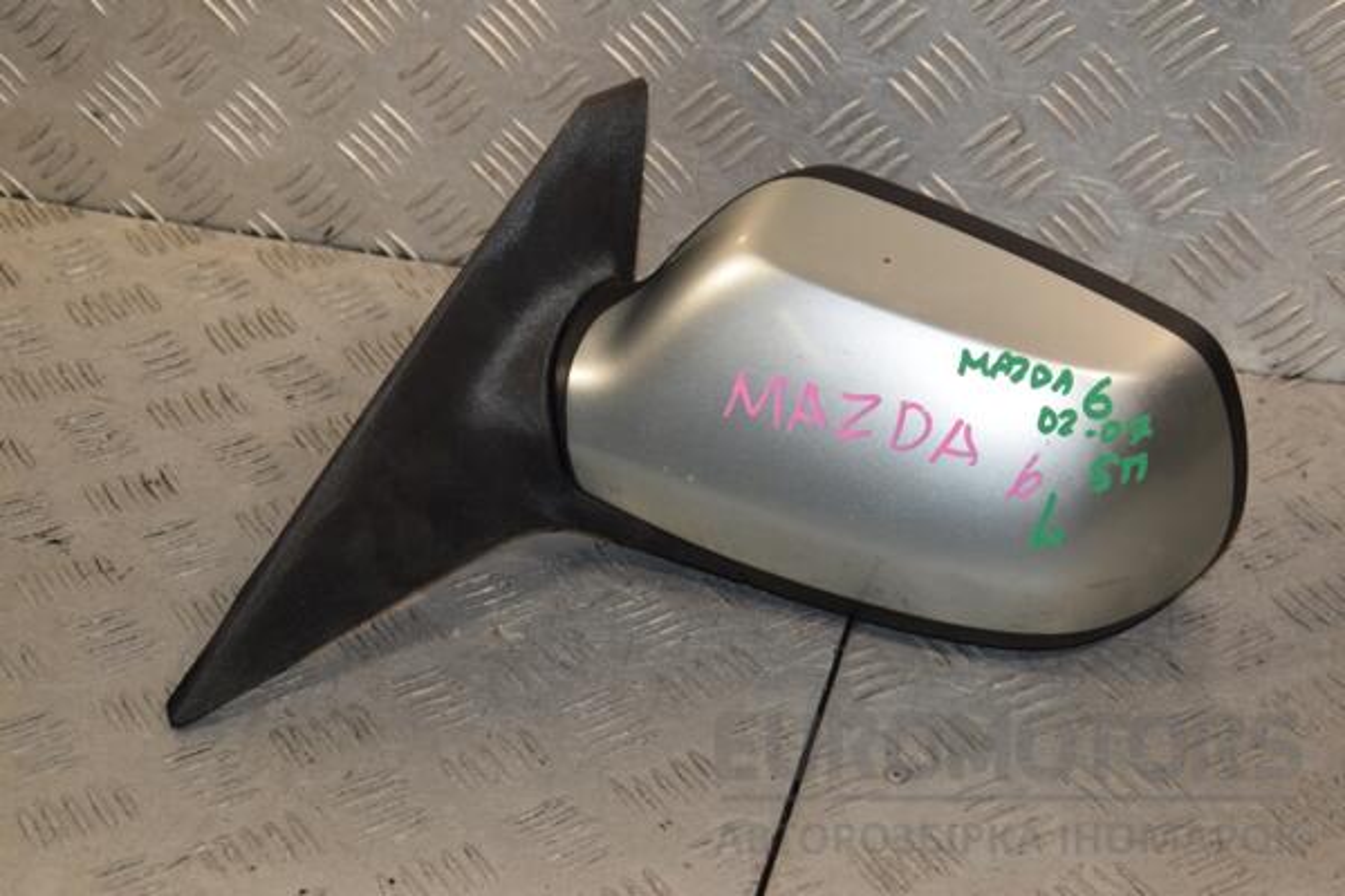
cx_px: 672
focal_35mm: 75
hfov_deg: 27.0
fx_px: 2802
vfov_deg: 18.2
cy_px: 448
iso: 800
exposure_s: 1/200
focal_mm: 50
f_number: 7.1
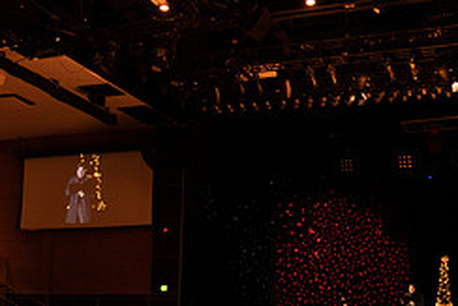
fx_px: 726
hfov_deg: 35.0
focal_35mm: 57
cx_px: 259
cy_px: 226
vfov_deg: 23.6
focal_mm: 24
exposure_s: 1/200
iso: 1250
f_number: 4
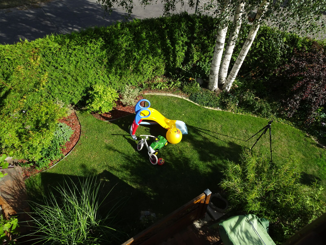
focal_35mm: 24
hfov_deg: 71.6
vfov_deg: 56.8
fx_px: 226
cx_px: 163
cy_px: 122
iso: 80
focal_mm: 4.1
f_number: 3.5
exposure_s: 1/640
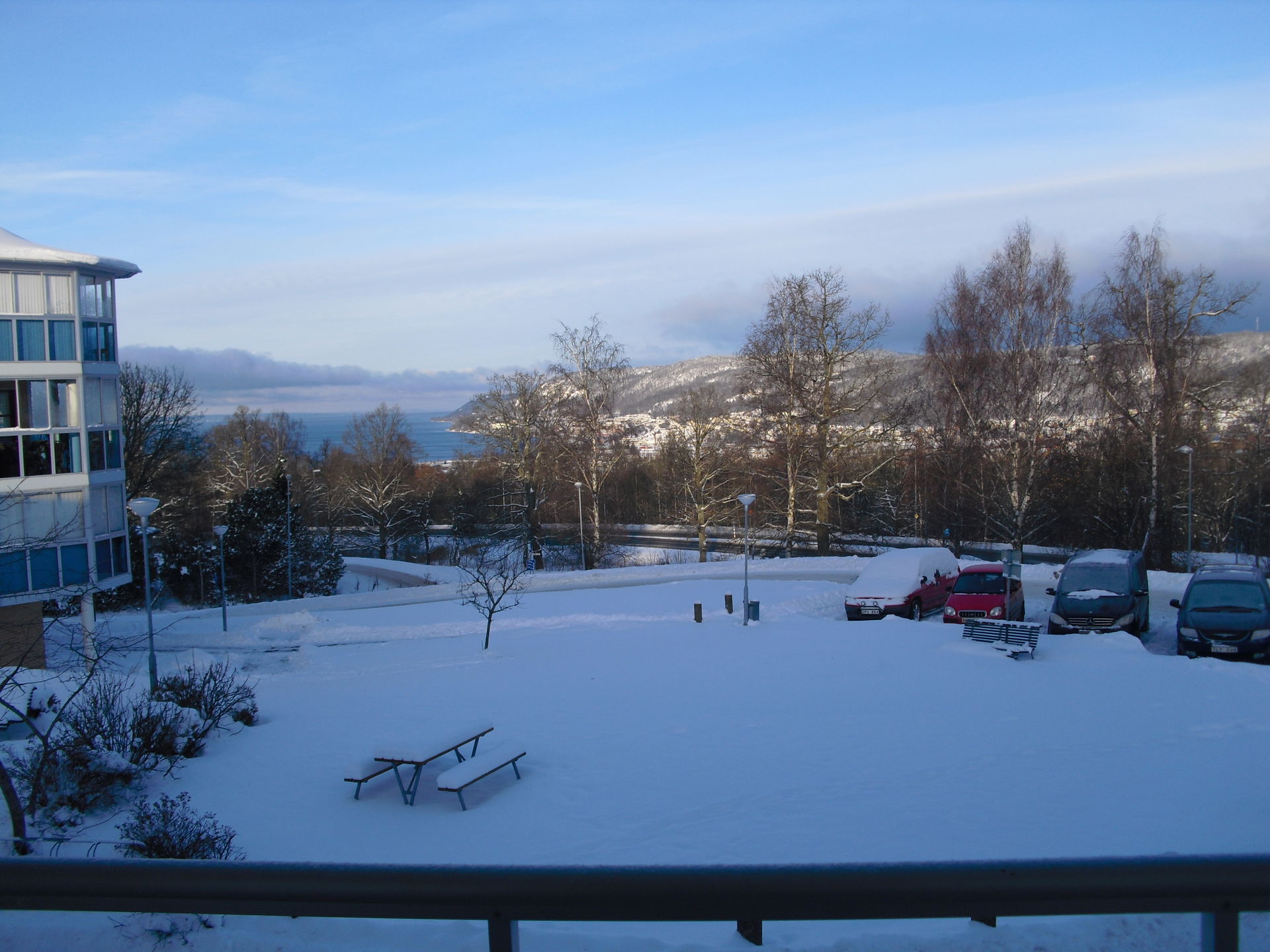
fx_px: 1321
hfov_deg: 51.4
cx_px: 635
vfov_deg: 39.7
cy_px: 476
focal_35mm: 36
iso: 64
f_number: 7.8
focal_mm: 6.3
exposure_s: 1/80
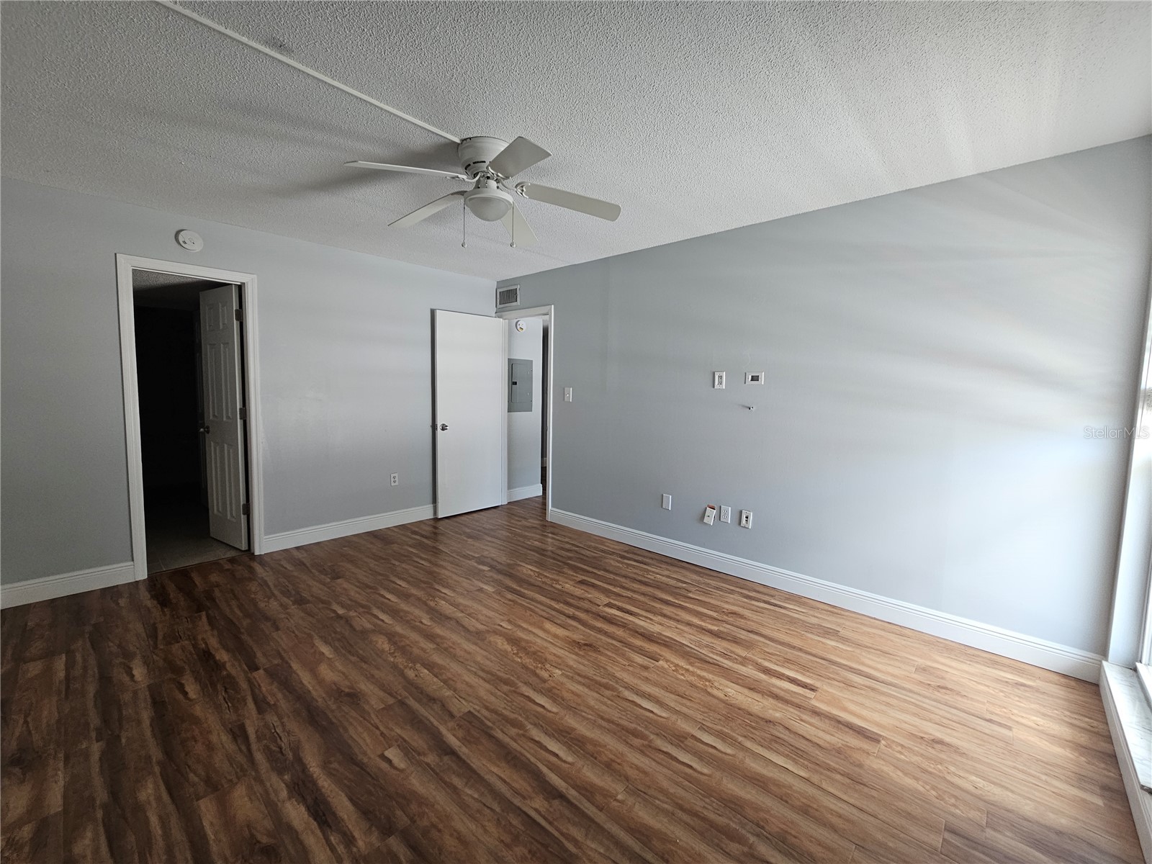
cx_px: 576
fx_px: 433
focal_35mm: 13
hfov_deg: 106.2
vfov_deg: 89.9
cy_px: 432
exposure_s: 1/60
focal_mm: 2.2
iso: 80
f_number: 2.2
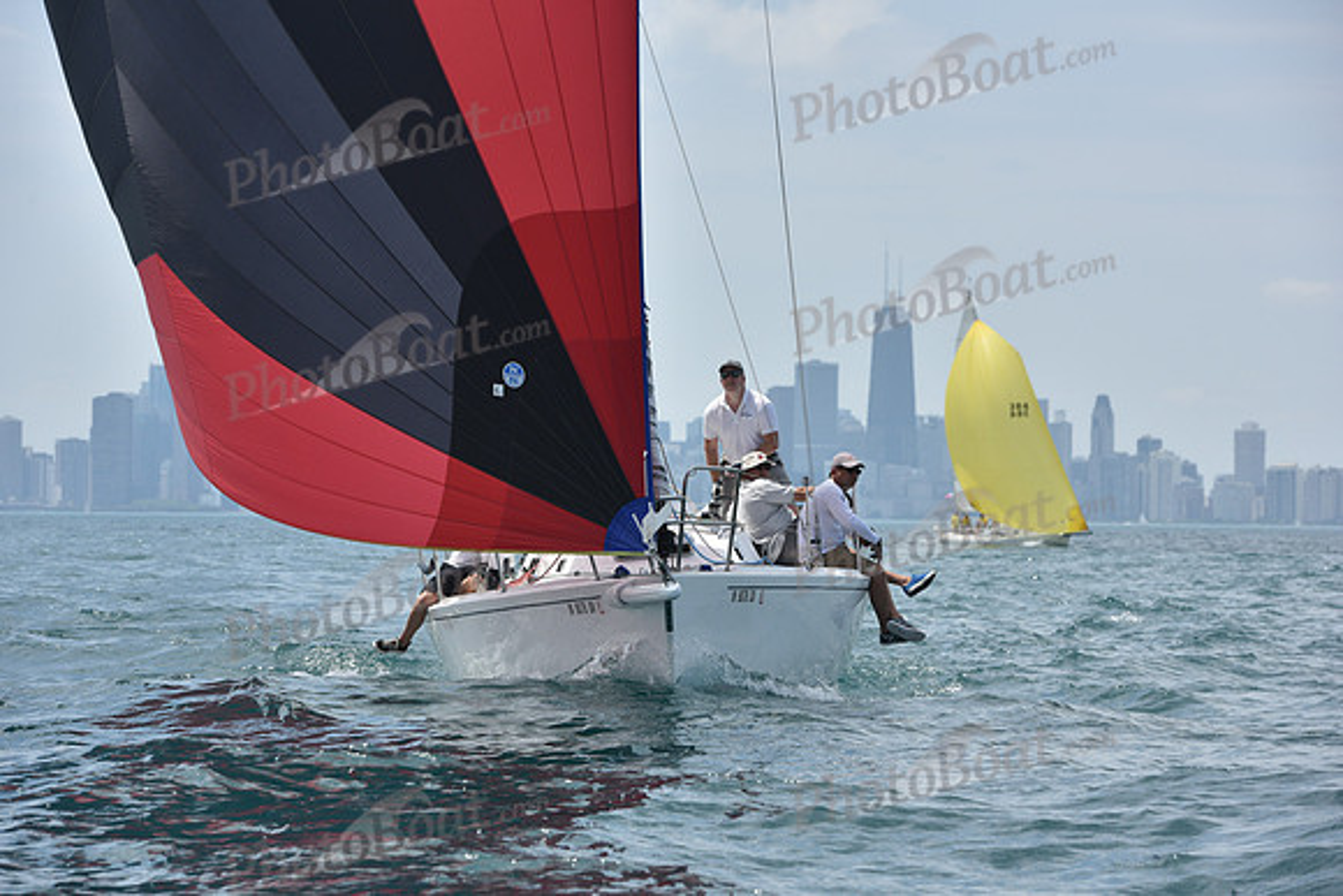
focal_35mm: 145
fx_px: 5410
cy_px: 448
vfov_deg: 9.5
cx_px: 672
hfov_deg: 14.2
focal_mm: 145
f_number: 7.1
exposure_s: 1/1250
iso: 250
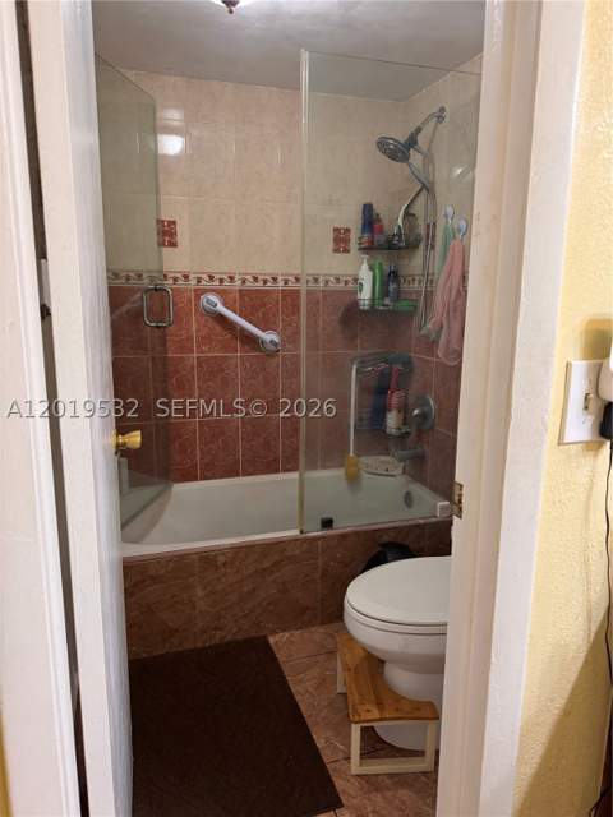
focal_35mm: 24
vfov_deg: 71.6
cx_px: 306
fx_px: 567
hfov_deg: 56.8
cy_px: 408
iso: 320
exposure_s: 1/60
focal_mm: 6.76
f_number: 1.78
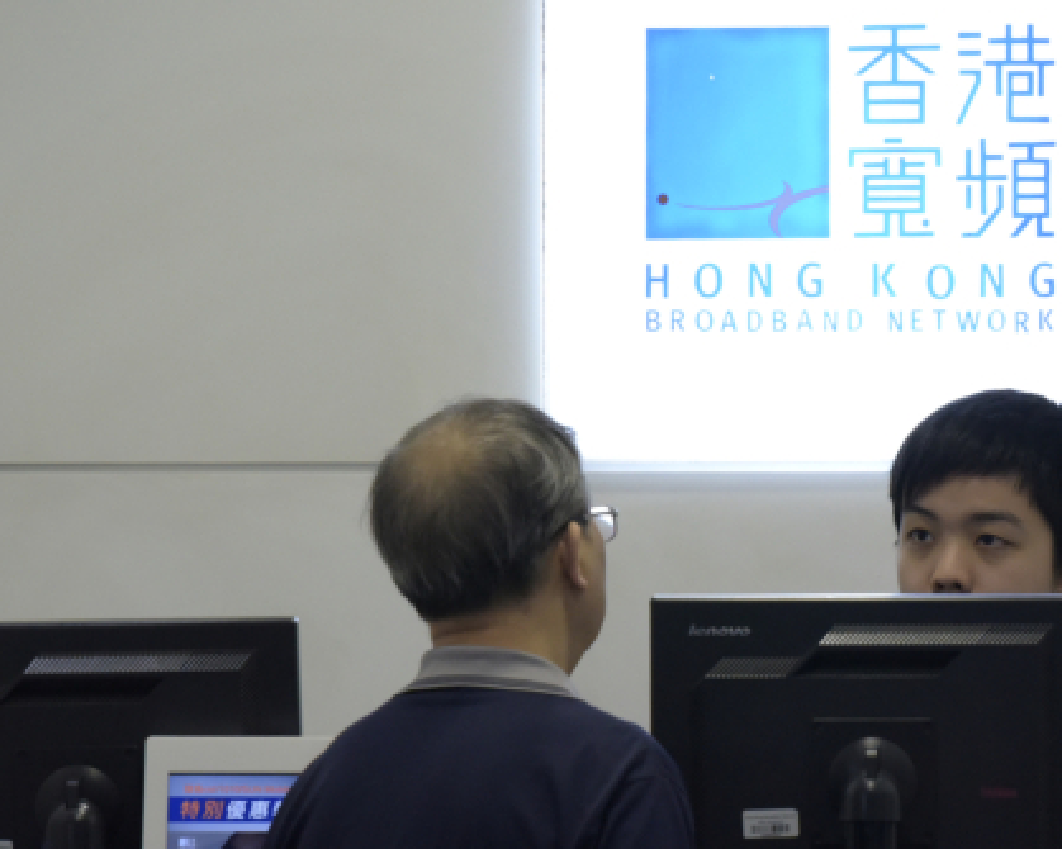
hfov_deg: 7.2
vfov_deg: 5.8
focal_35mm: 269
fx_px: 8453
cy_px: 474
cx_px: 753
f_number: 5.6
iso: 2000
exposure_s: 1/320
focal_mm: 200
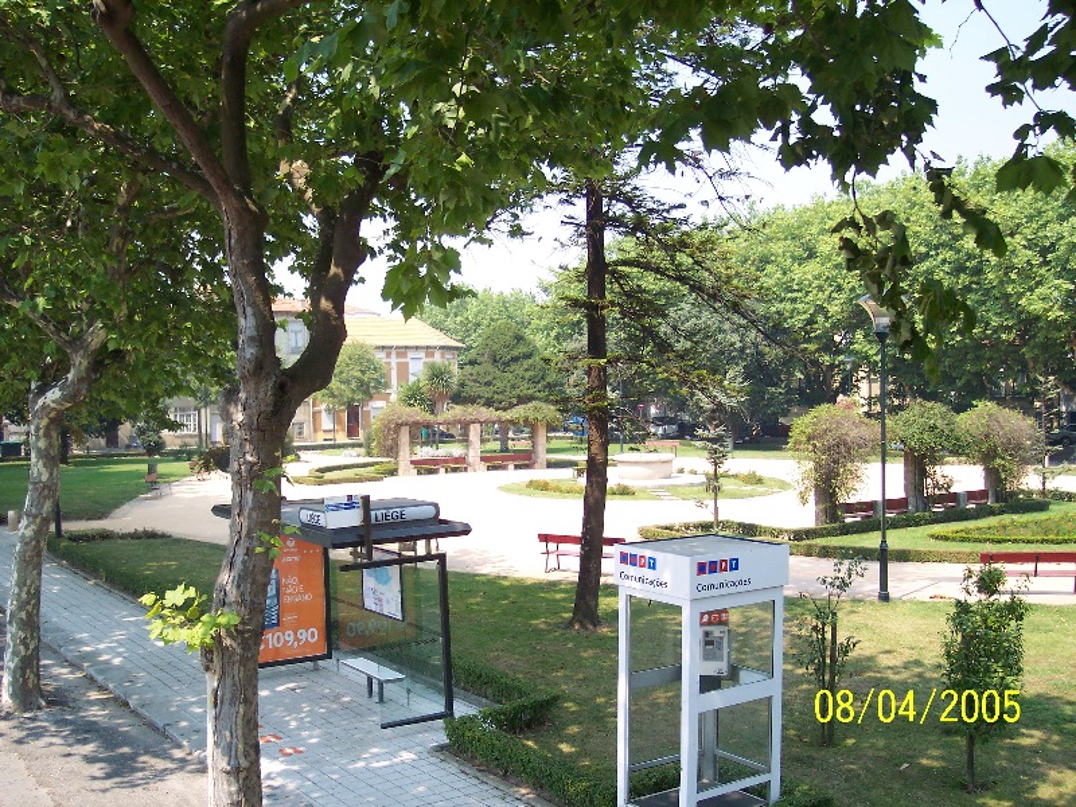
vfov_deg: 37.7
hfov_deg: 49.0
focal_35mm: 38
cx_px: 538
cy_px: 404
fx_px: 1181
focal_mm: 8
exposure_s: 1/700
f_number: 2.8
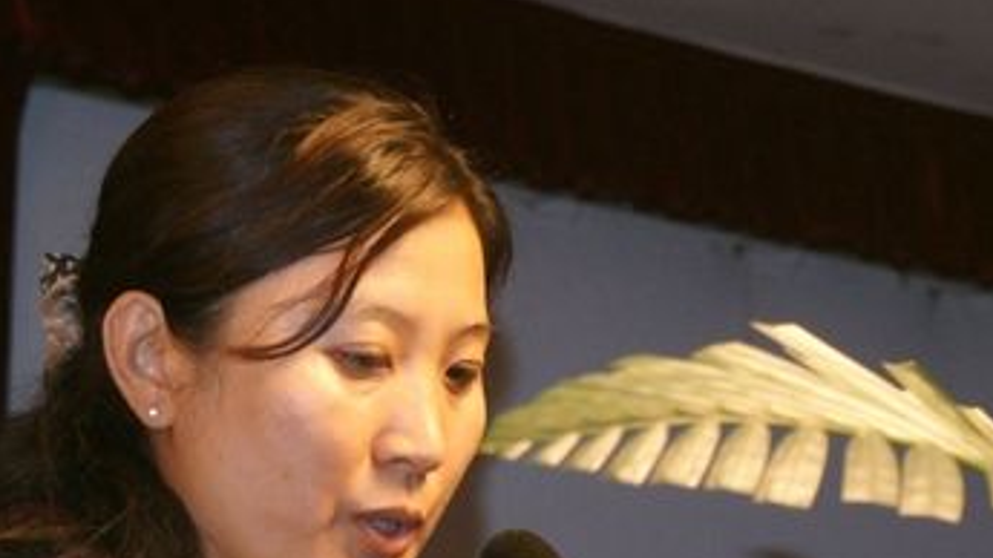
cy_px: 698
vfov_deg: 6.6
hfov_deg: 11.8
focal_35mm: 182
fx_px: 4792
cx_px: 541
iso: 1250
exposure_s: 1/125
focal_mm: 50
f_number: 5.6
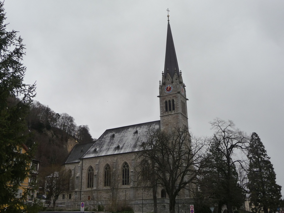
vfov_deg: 39.7
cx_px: 142
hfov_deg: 51.4
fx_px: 295
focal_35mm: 36
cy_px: 106
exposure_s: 1/200
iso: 160
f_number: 3.7
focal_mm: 6
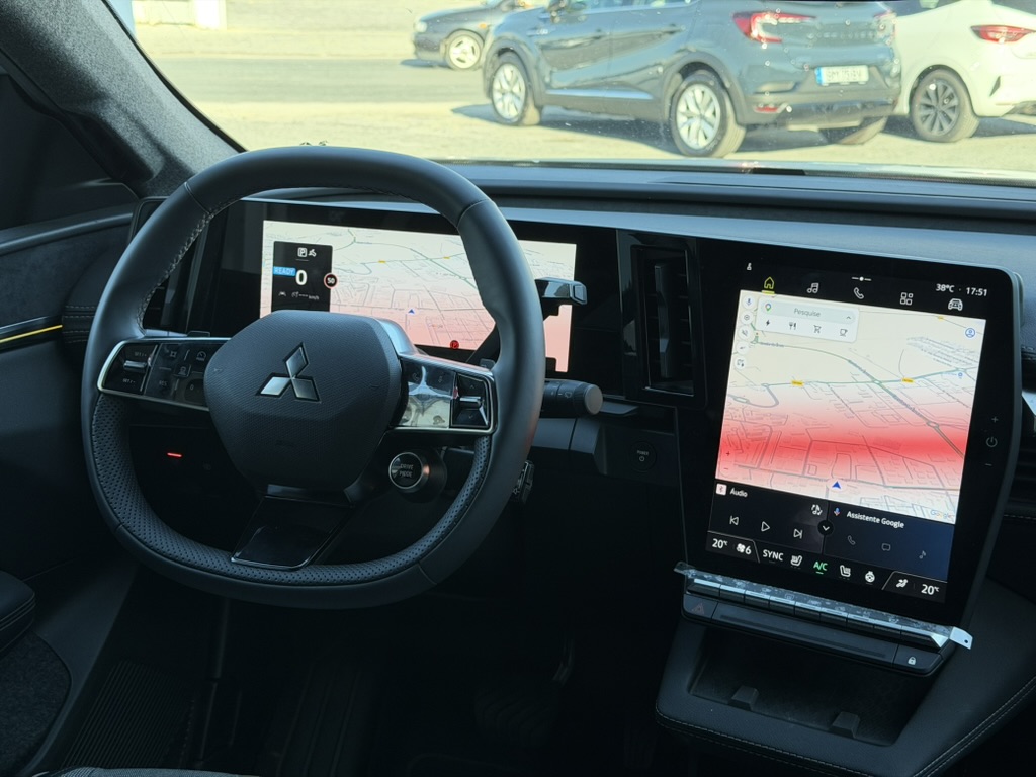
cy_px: 388
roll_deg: -0.5
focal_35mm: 48
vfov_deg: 30.3
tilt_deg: -16.5
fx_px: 1437
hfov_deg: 39.7
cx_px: 518
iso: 80
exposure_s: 1/291
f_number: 1.78
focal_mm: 6.76
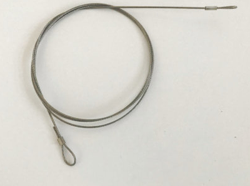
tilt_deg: -82.3
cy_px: 78
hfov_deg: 52.7
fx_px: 252
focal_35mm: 35
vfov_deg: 40.4
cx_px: 114
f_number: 1.8
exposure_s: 1/17
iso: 50
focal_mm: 3.99
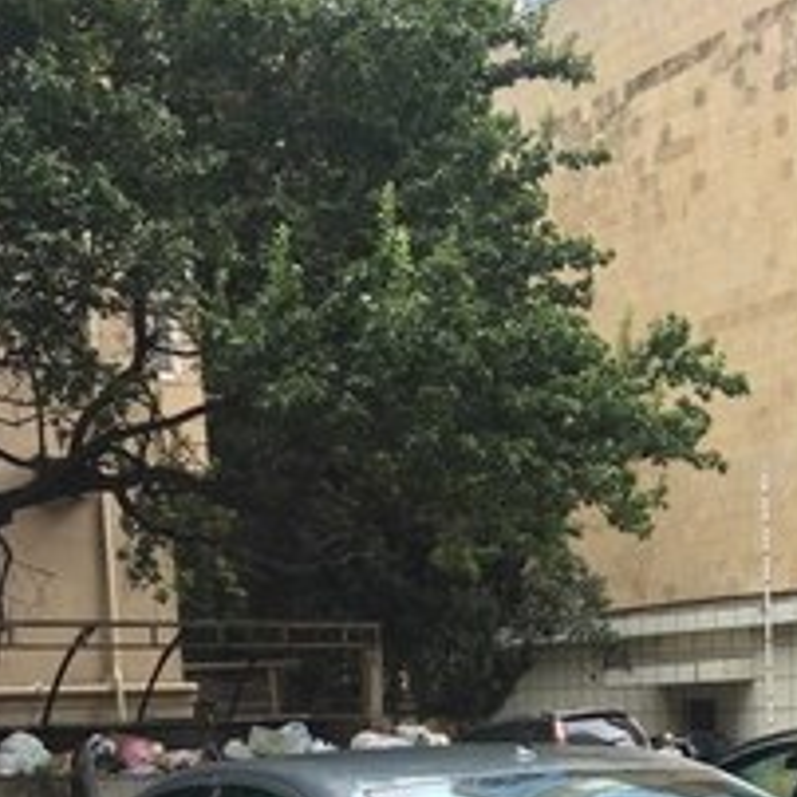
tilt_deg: -8.5
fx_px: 1641
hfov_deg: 27.0
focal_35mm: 63
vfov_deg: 24.8
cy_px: 943
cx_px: 576
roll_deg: +2.0
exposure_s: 1/100
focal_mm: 4.15
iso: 32
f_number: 2.2
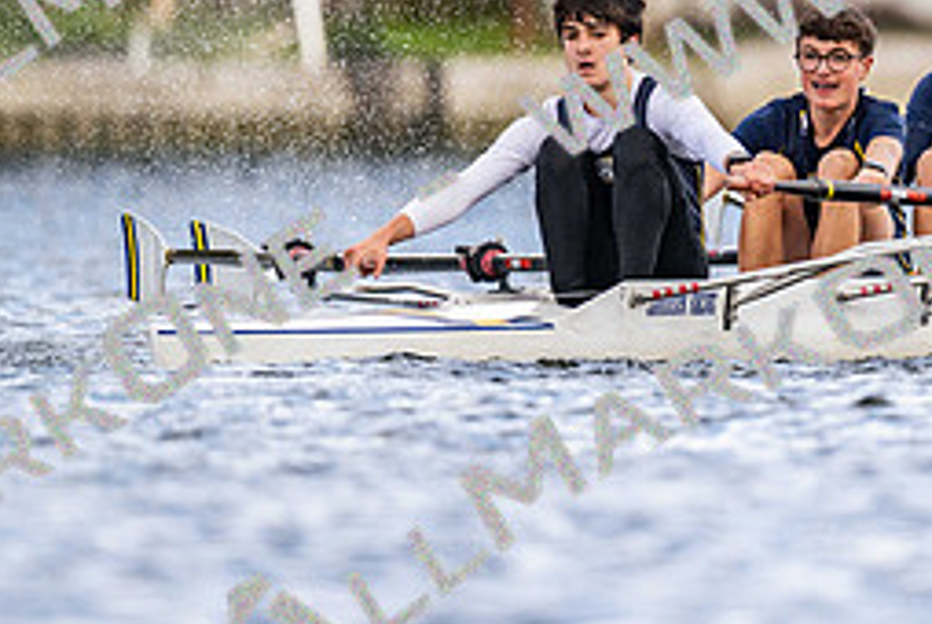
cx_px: 972
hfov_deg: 1.5
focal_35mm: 1369
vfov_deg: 1.0
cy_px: 167
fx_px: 35482
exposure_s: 1/2500
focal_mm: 600
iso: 640
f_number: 4
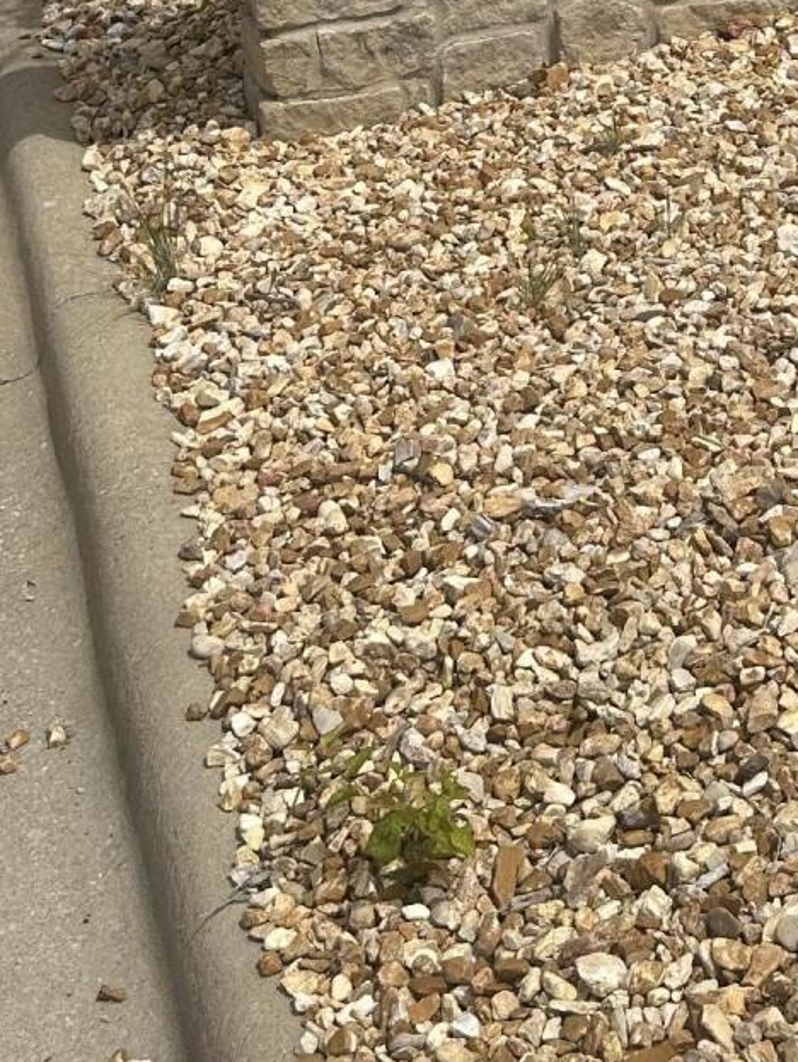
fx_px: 2364
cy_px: -159
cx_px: 706
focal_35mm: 77
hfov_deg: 18.9
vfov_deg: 23.5
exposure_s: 1/8929
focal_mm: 6.86
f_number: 1.78
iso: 80
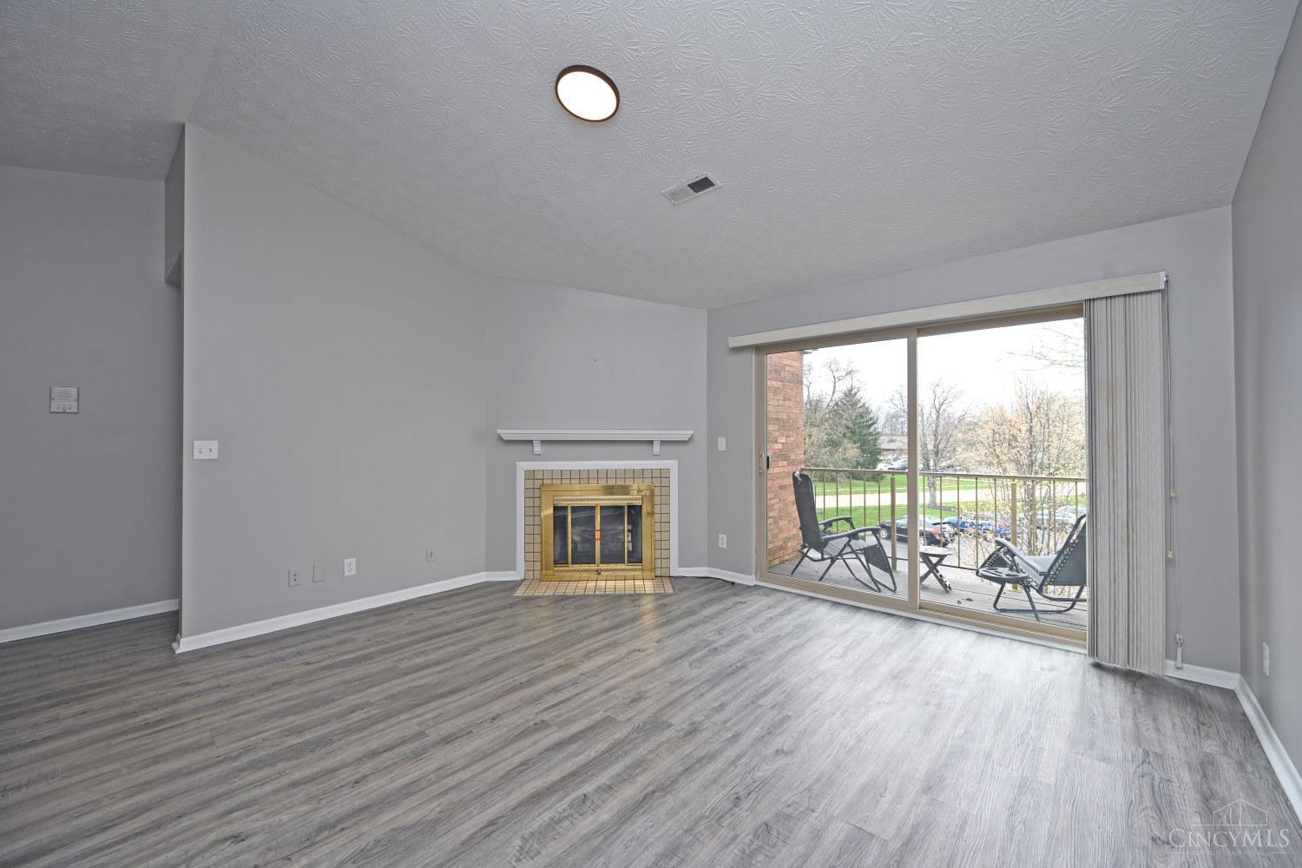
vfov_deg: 81.2
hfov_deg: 104.3
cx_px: 651
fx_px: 506
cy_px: 434
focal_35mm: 14
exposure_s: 1/125
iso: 200
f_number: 5.6
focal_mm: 14
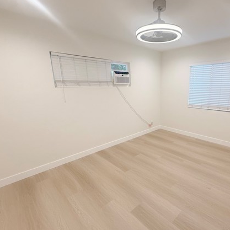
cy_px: 117
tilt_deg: -11.8
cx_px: 145
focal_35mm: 19
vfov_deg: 77.7
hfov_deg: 76.2
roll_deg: +0.0
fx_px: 143
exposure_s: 1/120
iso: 125
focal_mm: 2.22
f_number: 2.2
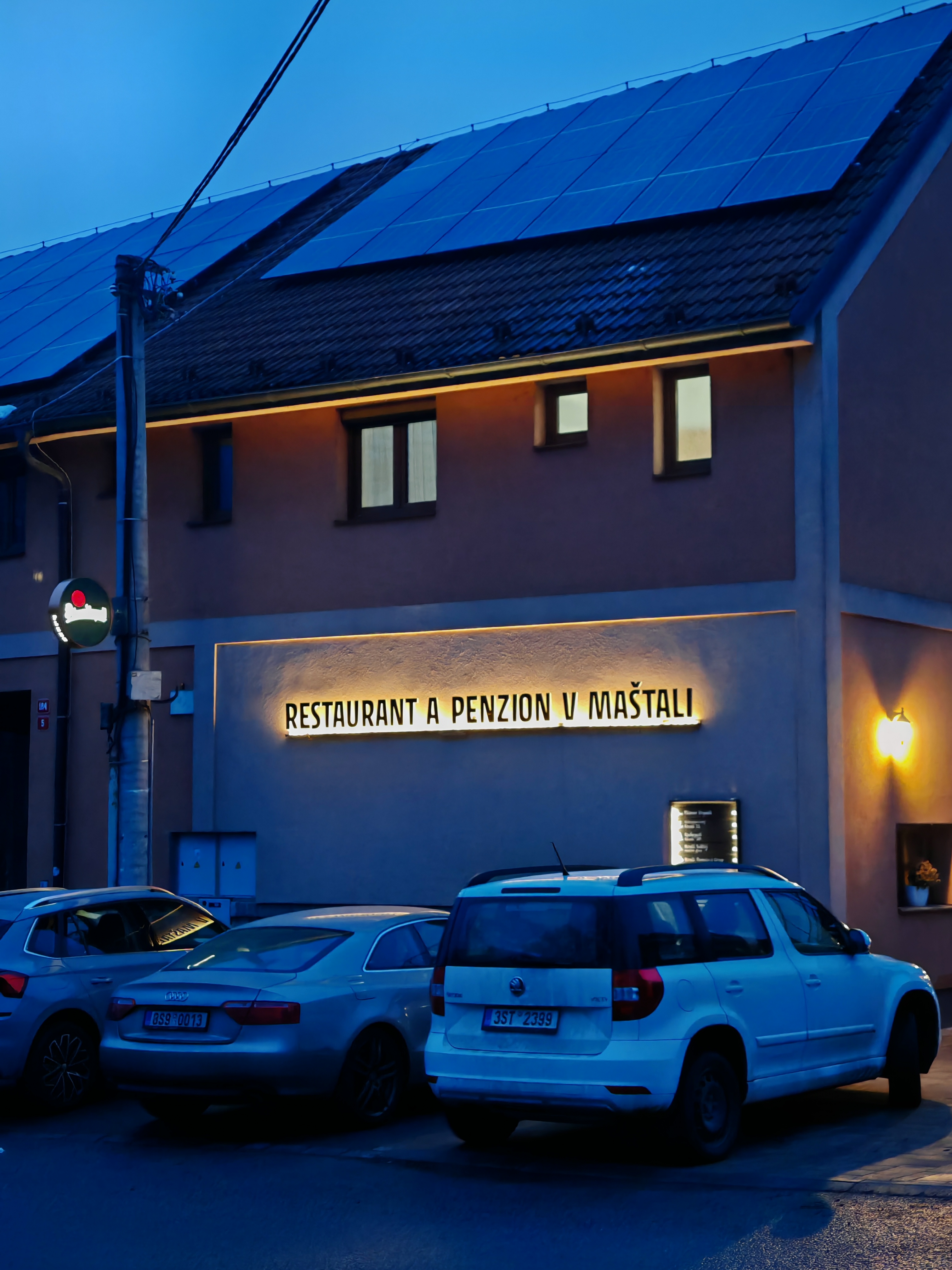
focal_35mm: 59
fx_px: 2163
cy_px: 635
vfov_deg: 32.7
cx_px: 476
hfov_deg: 24.8
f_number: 1.6
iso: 400
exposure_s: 1/33
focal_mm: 7.62
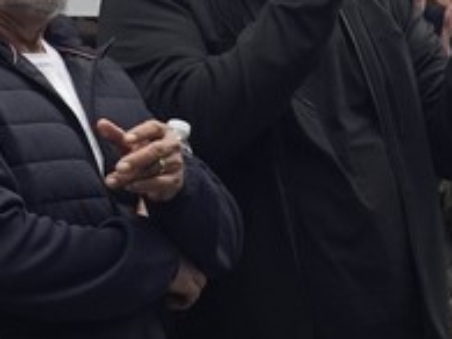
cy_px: 65
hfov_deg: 8.6
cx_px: -58
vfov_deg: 6.5
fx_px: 2962
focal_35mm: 227
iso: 1000
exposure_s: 1/320
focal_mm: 43
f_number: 5.6
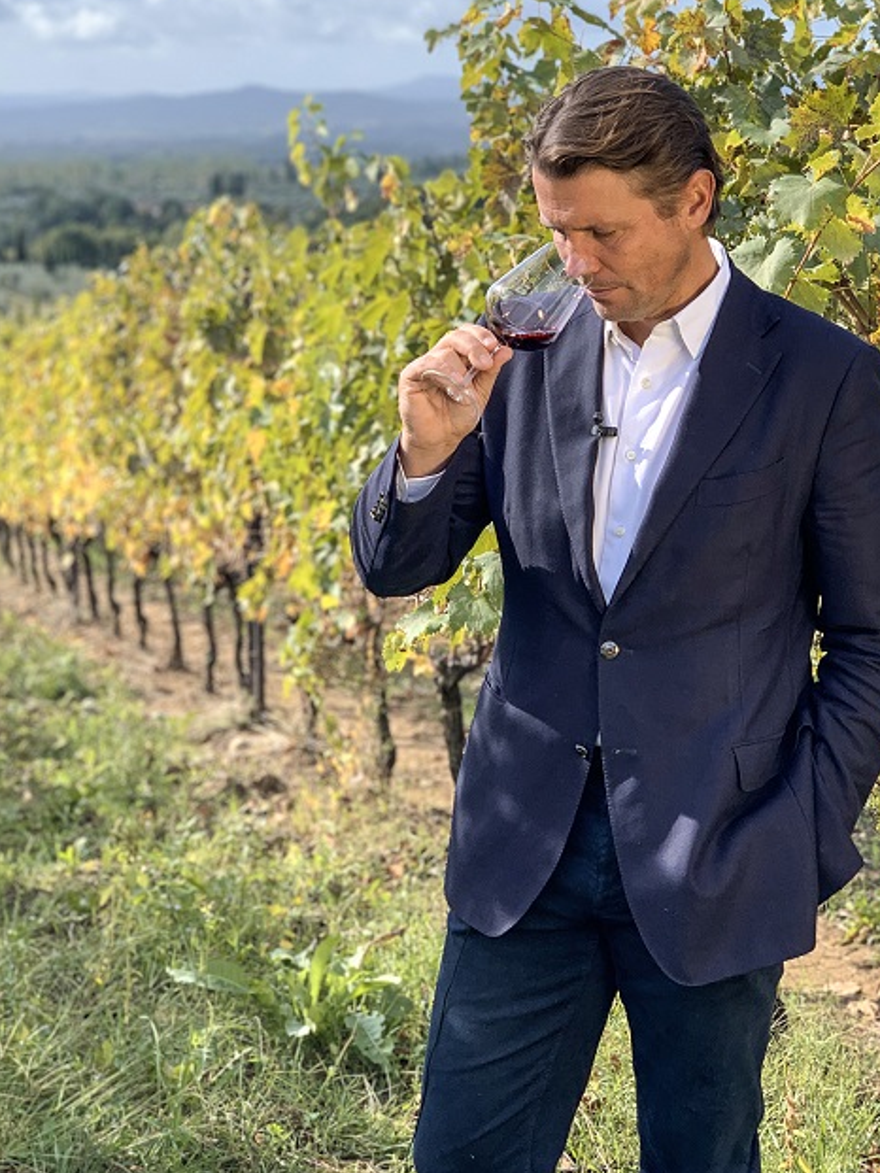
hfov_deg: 21.9
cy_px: 425
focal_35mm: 67
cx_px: 440
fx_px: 2270
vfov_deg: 28.8
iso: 16
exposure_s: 1/500
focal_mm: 6
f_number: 2.4
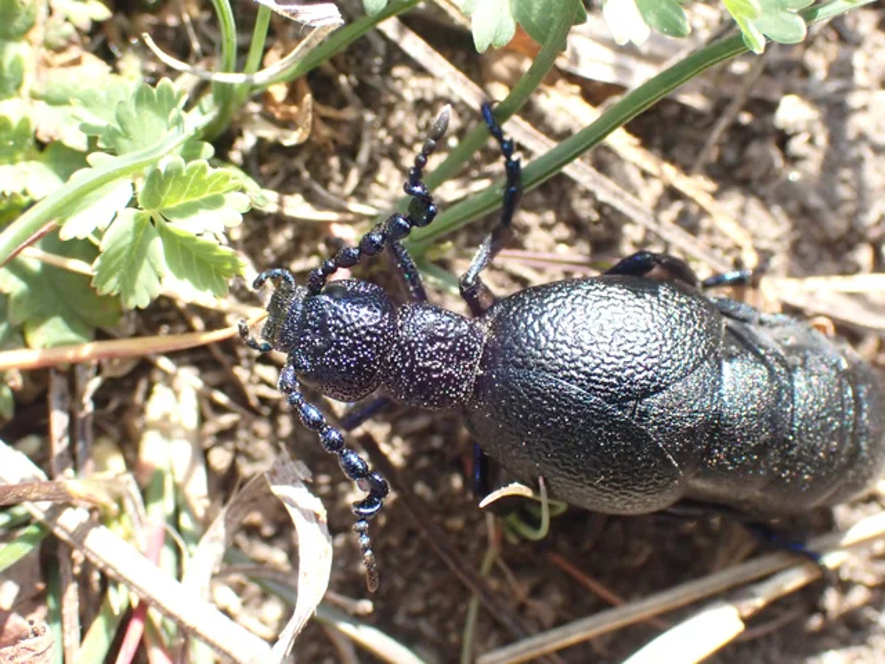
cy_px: 332
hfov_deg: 27.4
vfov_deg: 20.7
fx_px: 1815
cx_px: 442
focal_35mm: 71
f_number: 5.6
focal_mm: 12.73
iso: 500
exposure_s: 1/250
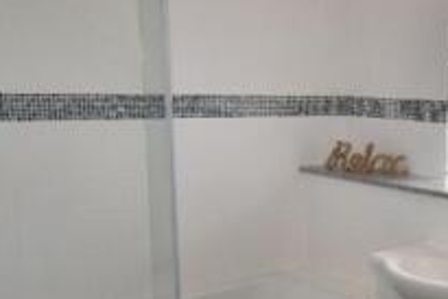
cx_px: 432
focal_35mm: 48
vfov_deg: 27.9
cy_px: 211
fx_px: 598
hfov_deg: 37.4
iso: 800
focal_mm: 10
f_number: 4.5
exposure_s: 1/160
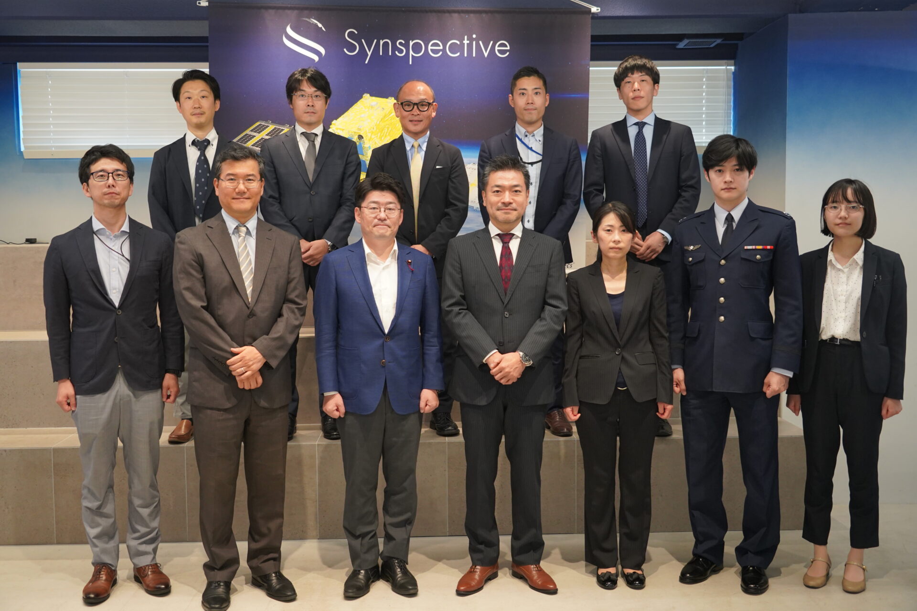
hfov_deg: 50.7
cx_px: 458
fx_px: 968
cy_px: 306
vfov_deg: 35.1
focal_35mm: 38
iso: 2500
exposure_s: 1/160
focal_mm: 38
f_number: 4
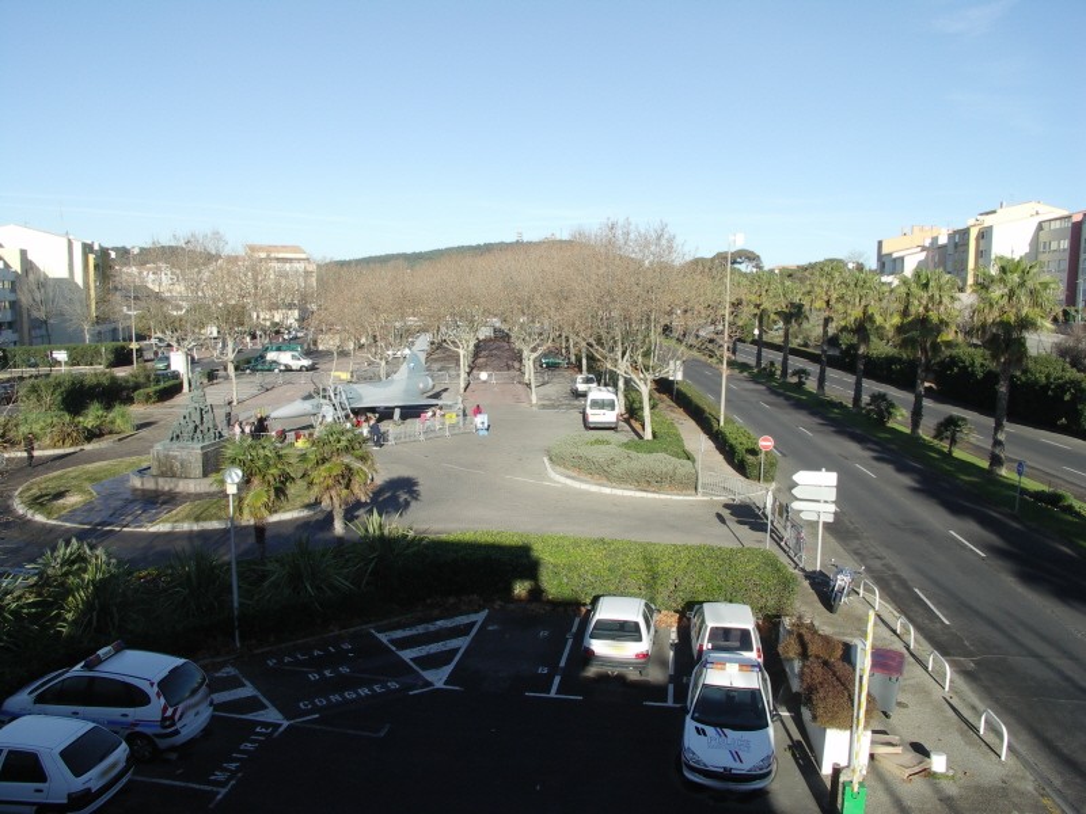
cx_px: 543
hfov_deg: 44.8
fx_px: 1318
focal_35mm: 42
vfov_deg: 34.3
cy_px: 407
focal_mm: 10.7
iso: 100
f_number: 9
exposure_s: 1/125
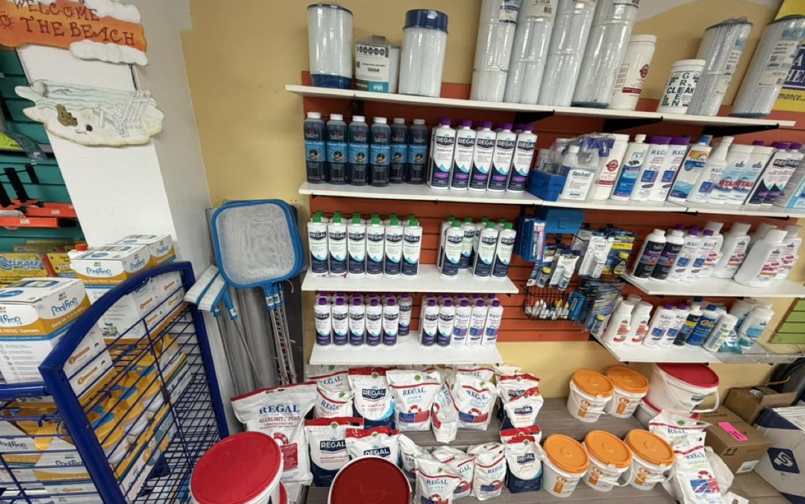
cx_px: 404
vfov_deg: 74.4
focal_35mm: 15
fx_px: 329
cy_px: 287
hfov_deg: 101.5
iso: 320
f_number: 2.2
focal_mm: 2.22
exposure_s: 1/120
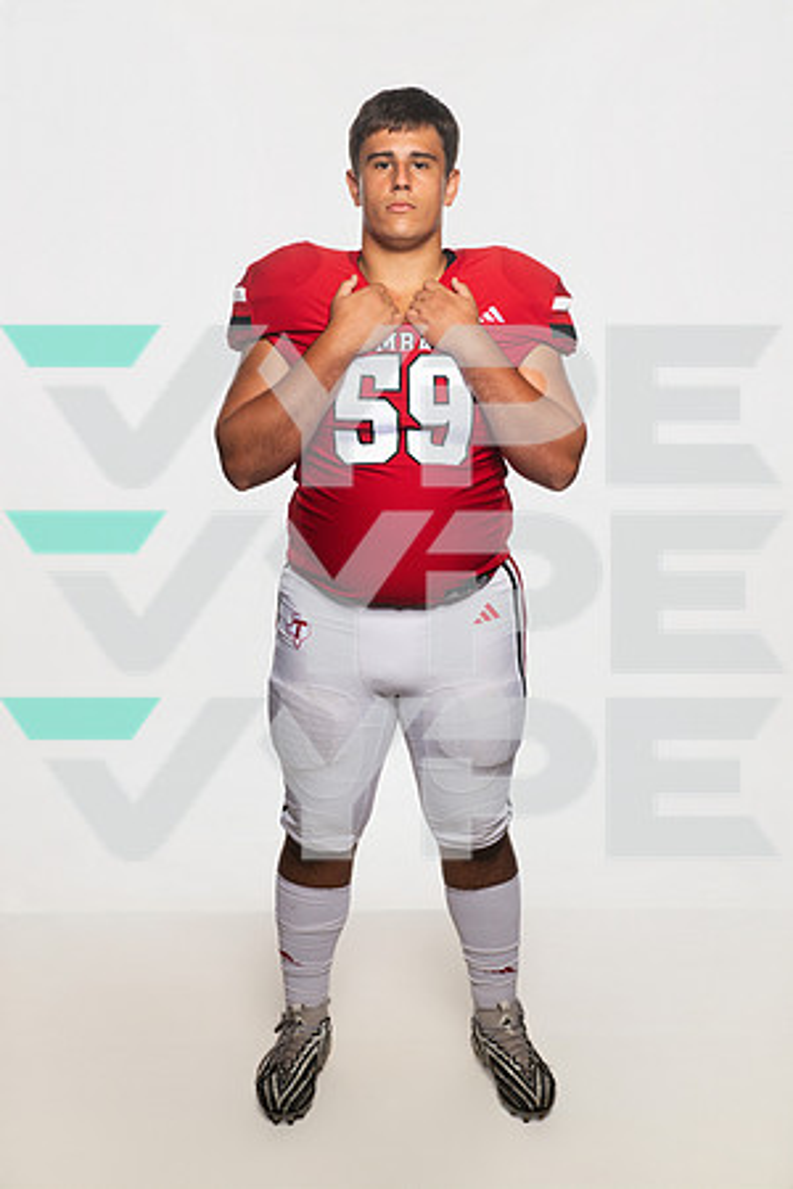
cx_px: 396
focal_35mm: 52
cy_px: 594
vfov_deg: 38.2
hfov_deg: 26.0
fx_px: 1718
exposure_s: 1/200
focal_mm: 52
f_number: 6.3
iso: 500
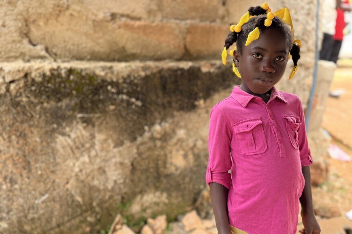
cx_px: 181
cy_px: 117
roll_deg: -0.4
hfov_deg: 65.5
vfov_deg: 46.4
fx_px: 274
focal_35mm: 28
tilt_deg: -12.1
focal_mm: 5.1
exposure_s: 1/104
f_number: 1.6
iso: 125
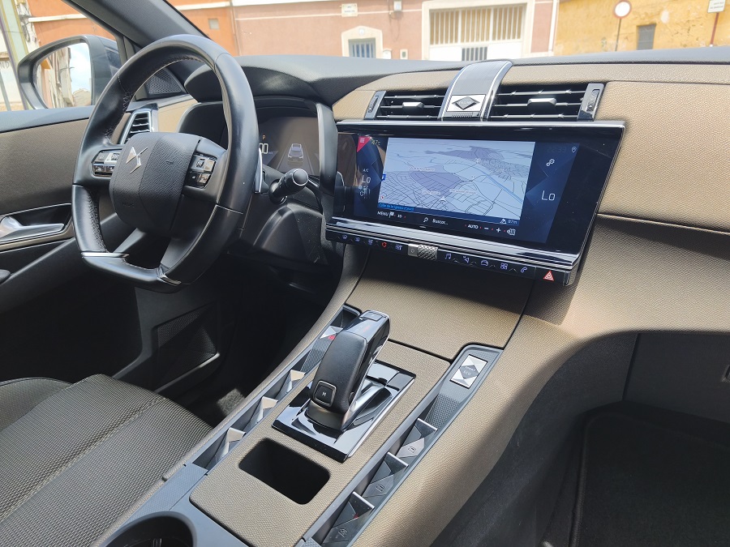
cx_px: 365
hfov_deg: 73.9
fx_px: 485
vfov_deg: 58.9
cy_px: 274
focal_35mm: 23
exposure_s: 1/538
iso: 50
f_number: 1.7
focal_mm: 5.35
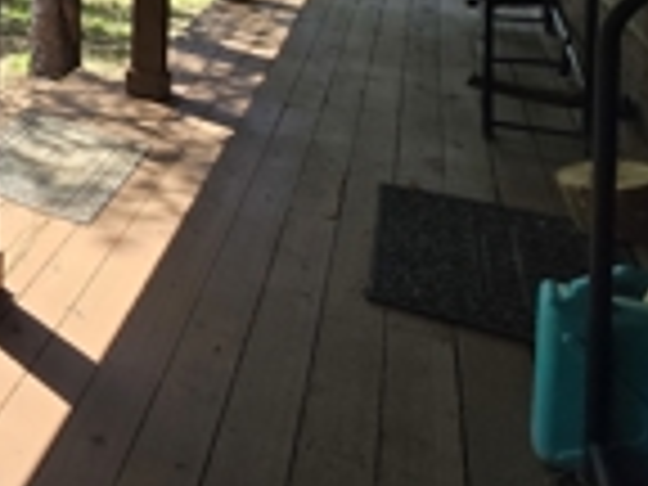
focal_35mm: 36
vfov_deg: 33.5
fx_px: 674
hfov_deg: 32.9
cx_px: -248
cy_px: -72
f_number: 2.2
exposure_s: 1/594
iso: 50
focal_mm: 2.2
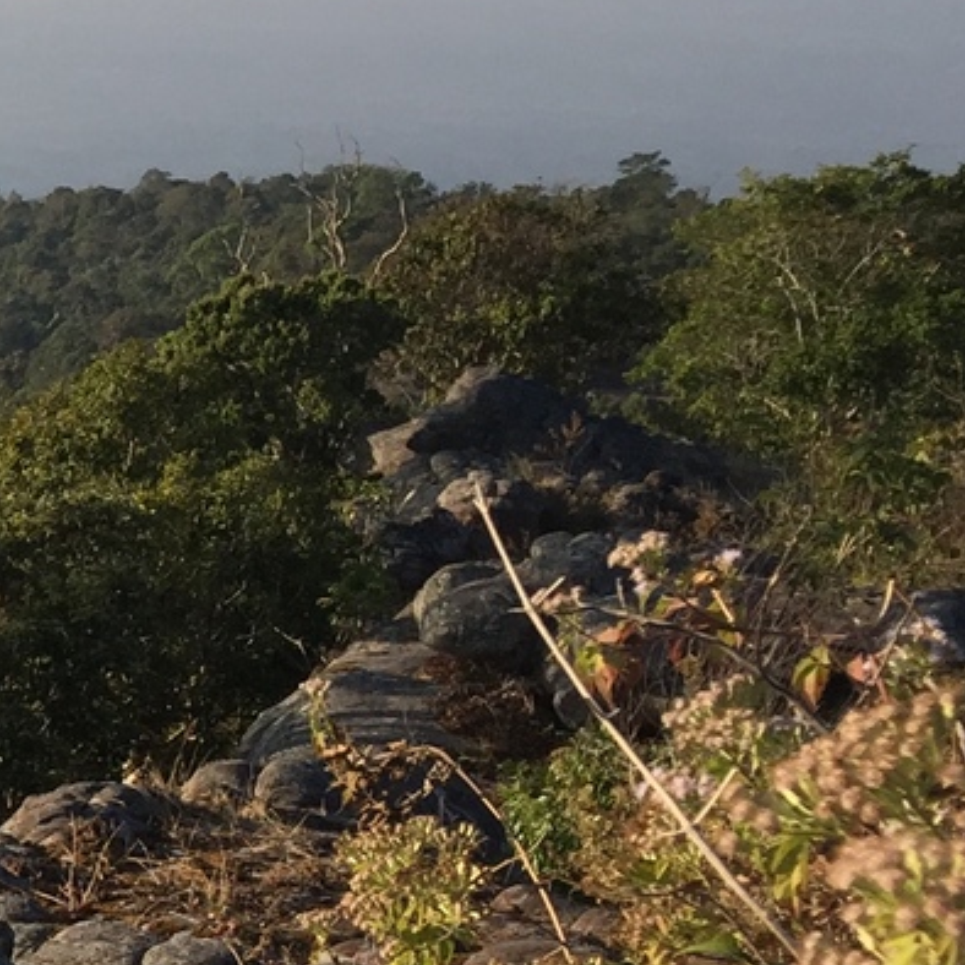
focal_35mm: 104
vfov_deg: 16.6
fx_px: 3280
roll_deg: -2.0
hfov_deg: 14.3
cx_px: -887
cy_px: 772
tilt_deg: -16.1
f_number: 2.2
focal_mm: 4.15
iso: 32
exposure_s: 1/1522
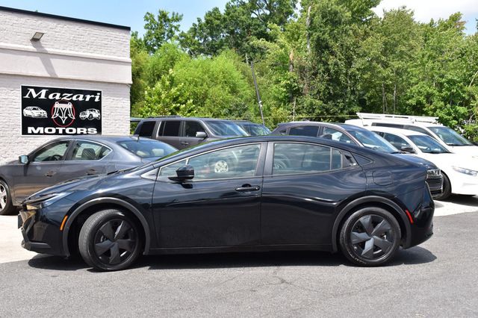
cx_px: 239
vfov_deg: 25.7
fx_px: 697
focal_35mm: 52
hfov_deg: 37.9
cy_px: 159
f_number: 11
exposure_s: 1/400
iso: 400
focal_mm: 35
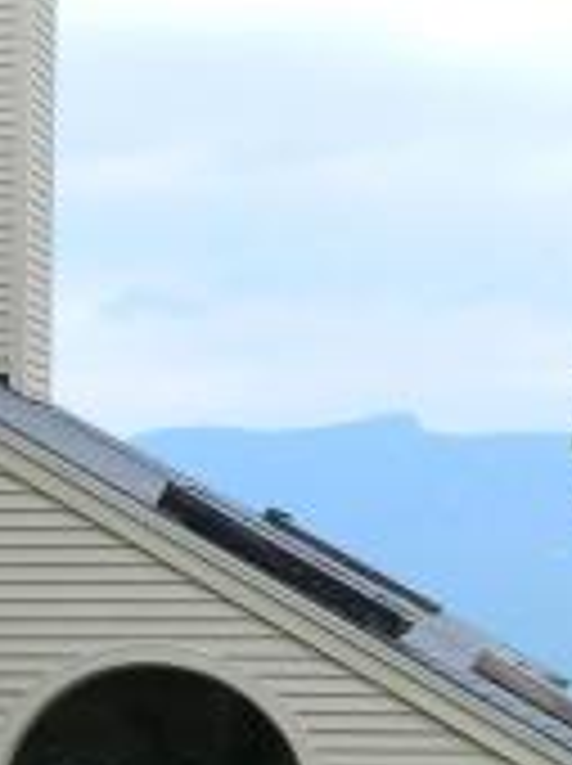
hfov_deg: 7.5
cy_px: 688
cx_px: -252
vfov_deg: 10.1
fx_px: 4307
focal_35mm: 195
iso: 80
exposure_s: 1/400
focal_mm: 10.2
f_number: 3.8
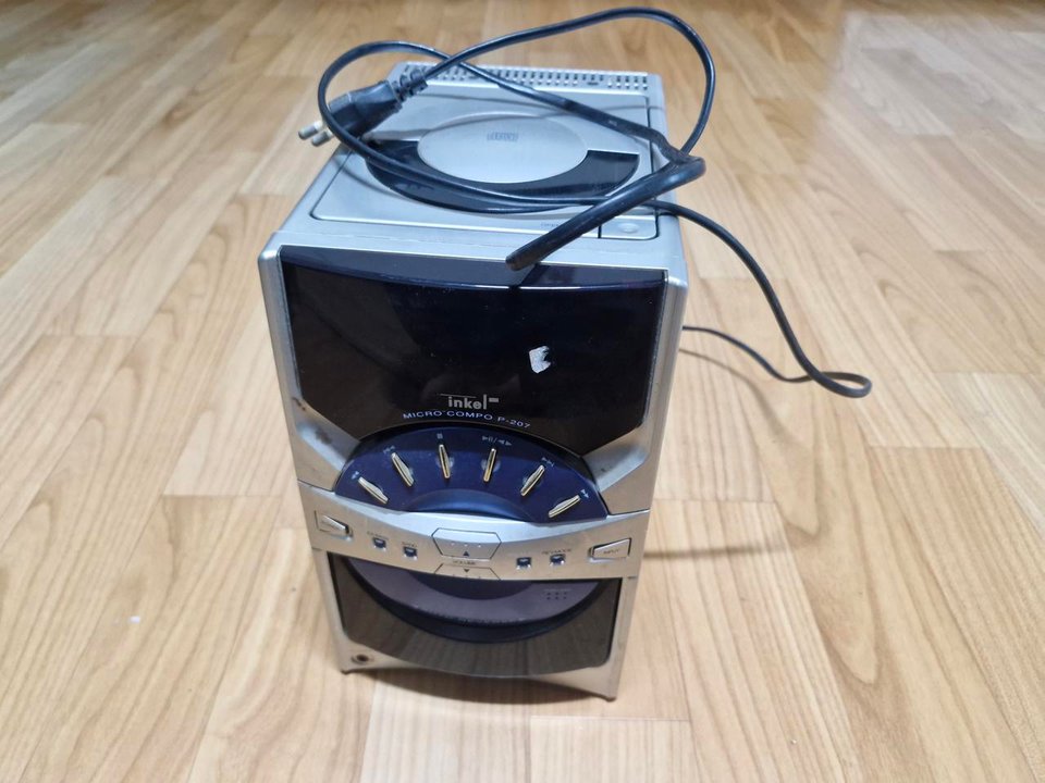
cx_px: 522
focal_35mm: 23
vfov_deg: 58.9
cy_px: 392
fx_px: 694
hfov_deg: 73.9
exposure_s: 1/60
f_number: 1.8
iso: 100
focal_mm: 5.54
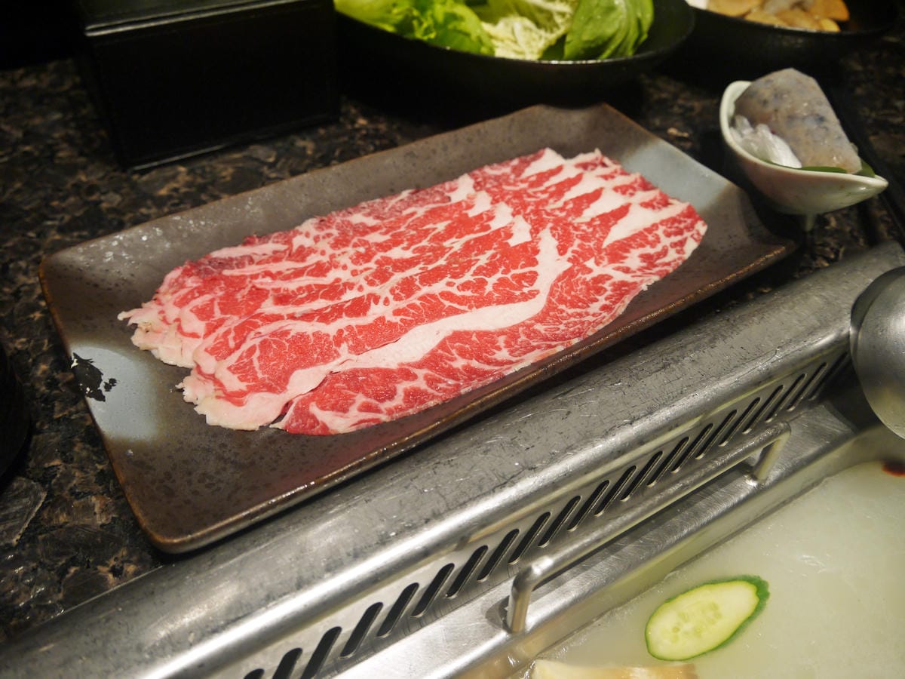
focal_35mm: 28
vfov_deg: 49.7
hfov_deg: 63.4
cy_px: 340
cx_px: 452
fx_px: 732
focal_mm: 14
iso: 250
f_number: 3.5
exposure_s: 1/60
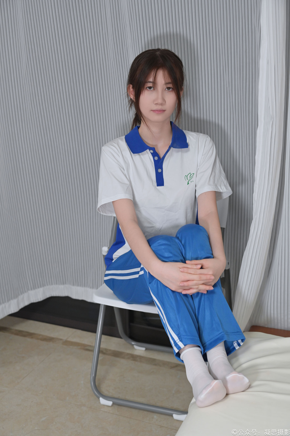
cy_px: 218
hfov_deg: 28.1
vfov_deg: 41.1
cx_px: 145
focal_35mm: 48
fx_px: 580
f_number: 3.5
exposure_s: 1/100
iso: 1400
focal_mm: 48
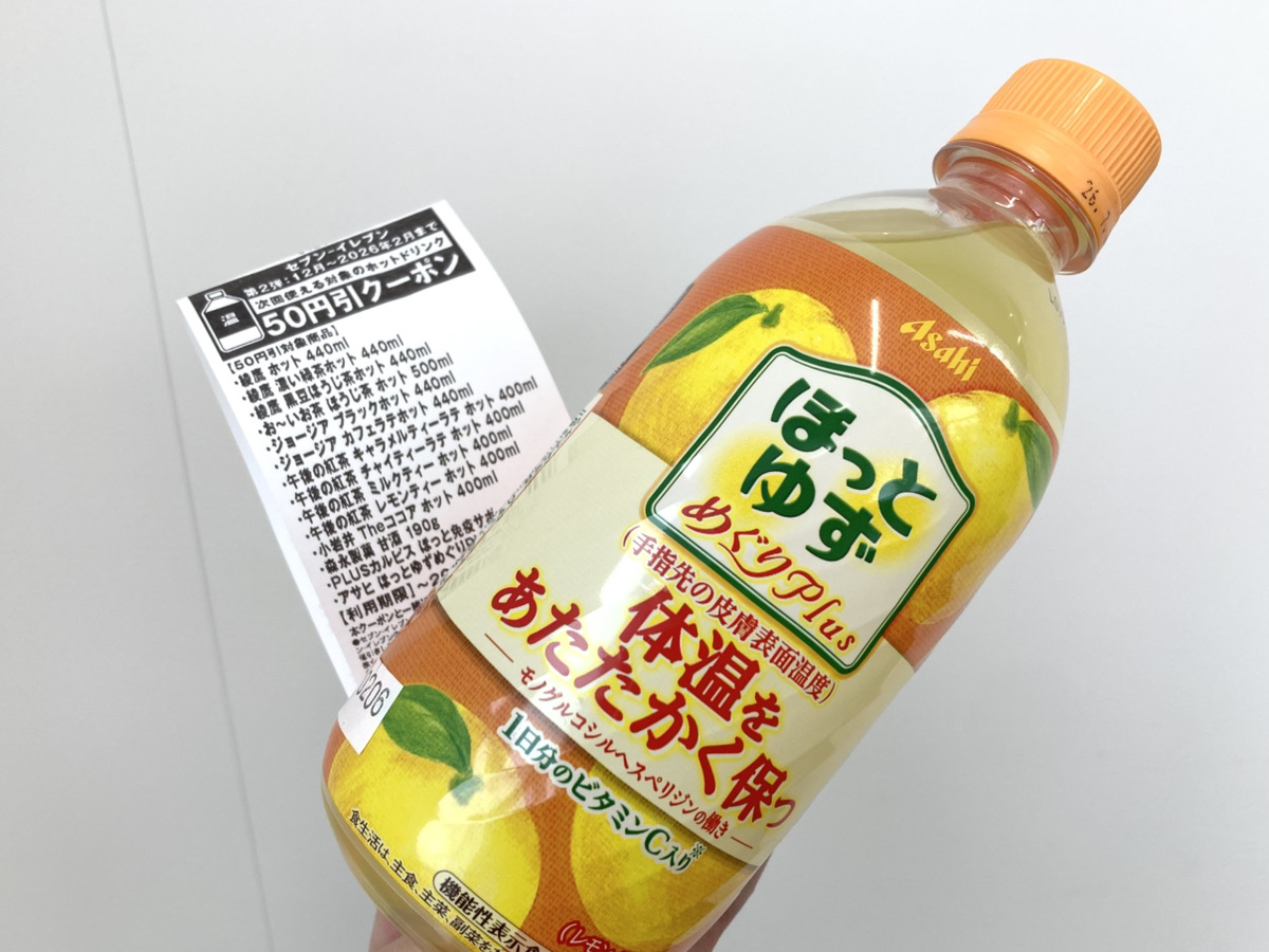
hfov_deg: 63.4
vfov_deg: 49.7
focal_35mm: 28
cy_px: 476
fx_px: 1026
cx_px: 634
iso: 25
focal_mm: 3.99
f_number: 1.8
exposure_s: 1/100
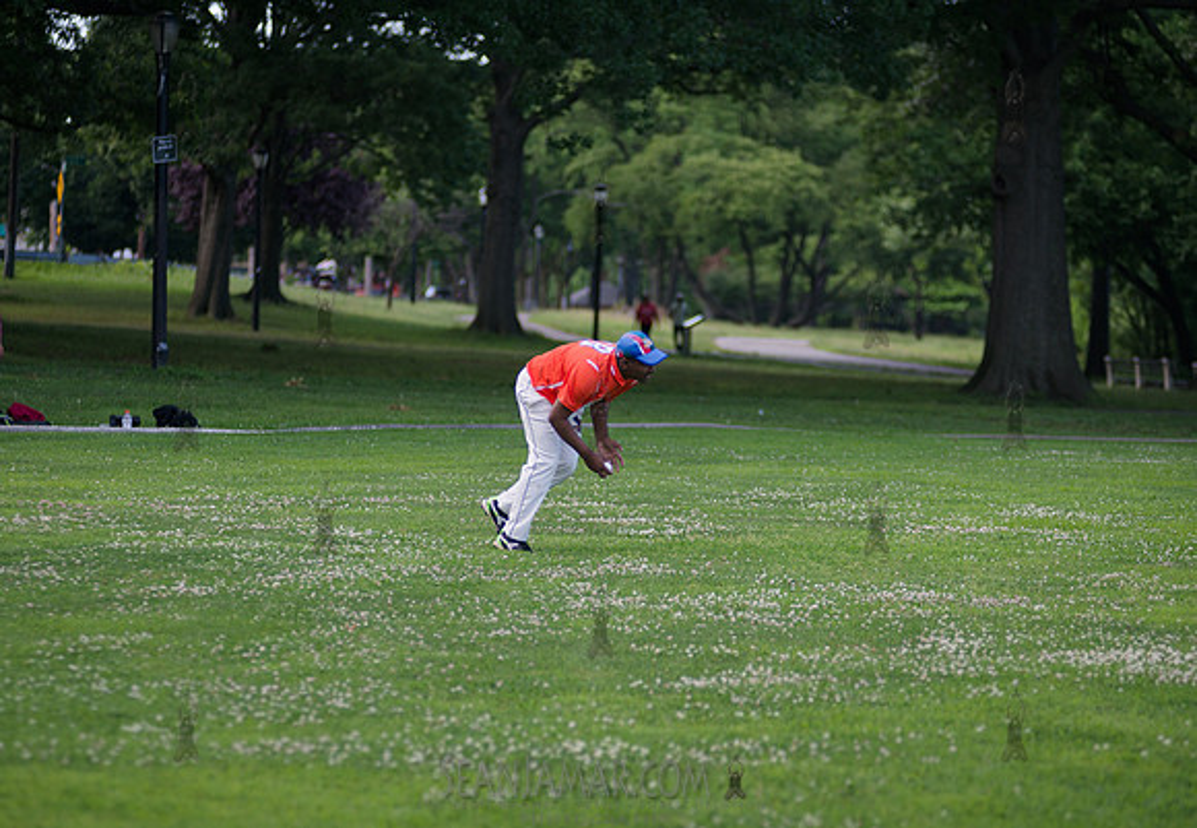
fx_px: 5857
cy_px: 432
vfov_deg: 8.1
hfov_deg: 11.7
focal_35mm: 174
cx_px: 562
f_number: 2.8
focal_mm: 135
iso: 200
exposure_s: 1/2000
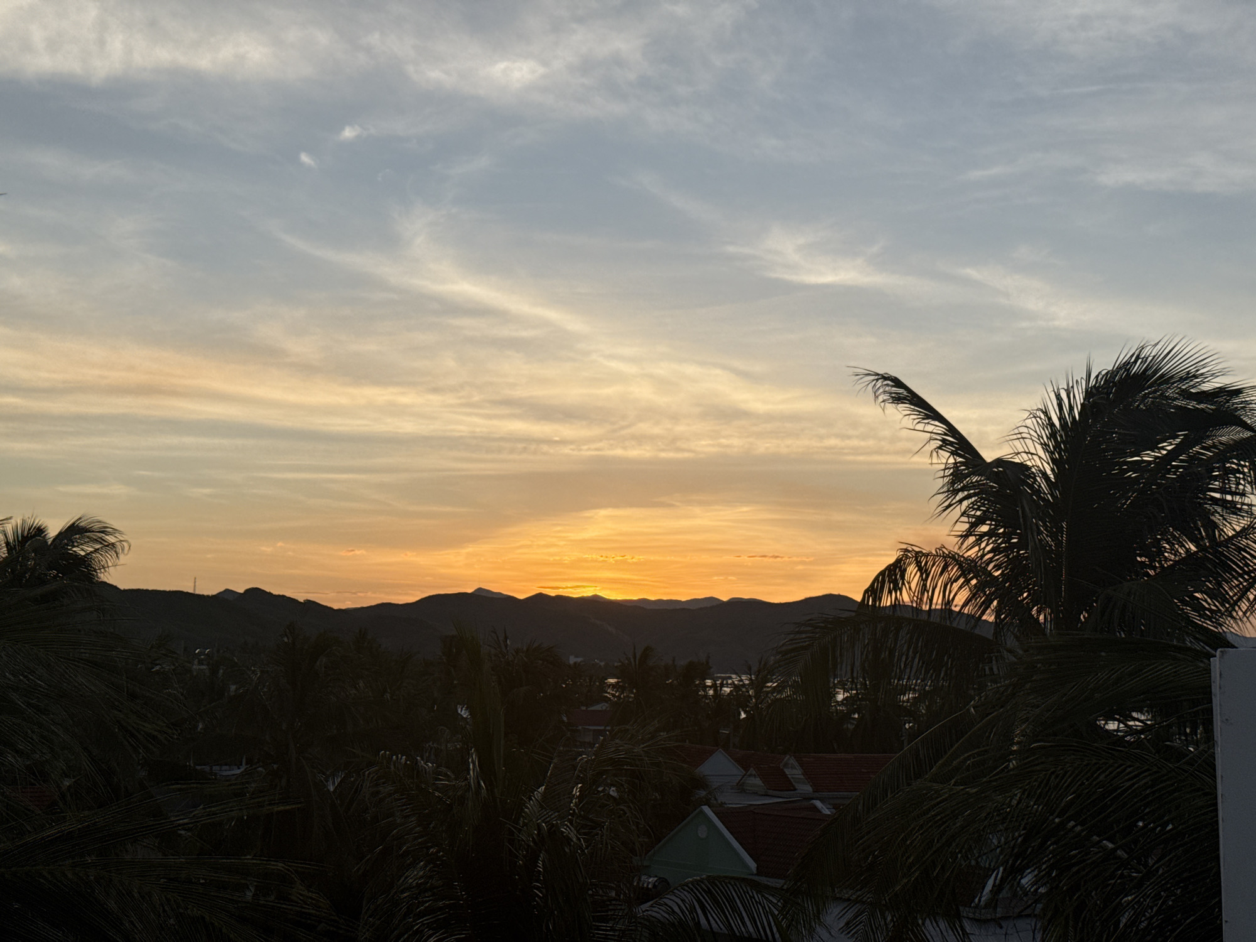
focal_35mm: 48
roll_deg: -1.7
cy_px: 471
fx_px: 1742
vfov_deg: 30.3
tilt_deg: +6.6
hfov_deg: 39.7
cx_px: 628
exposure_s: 1/3891
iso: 80
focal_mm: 6.76
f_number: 1.78
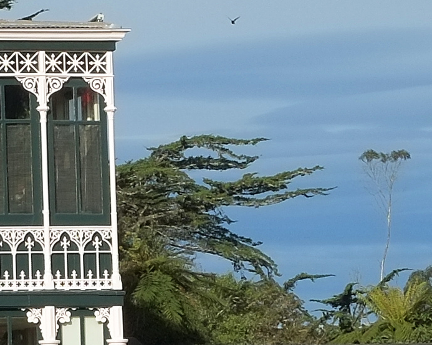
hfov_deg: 7.5
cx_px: -312
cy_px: 38
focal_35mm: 252
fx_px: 3221
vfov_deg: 6.1
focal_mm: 25.4
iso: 200
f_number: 11
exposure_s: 1/150
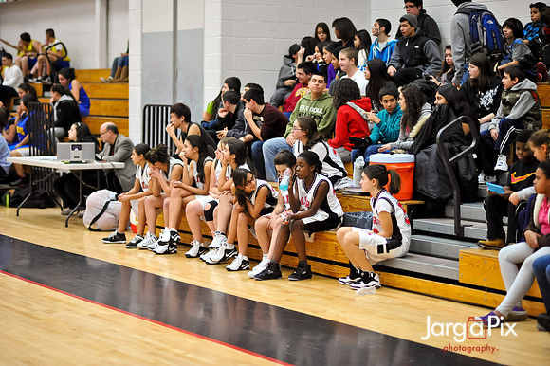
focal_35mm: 85
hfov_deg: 23.9
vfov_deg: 16.1
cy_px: 183
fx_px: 1298
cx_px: 275
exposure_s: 1/500
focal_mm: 85
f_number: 2
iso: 2200
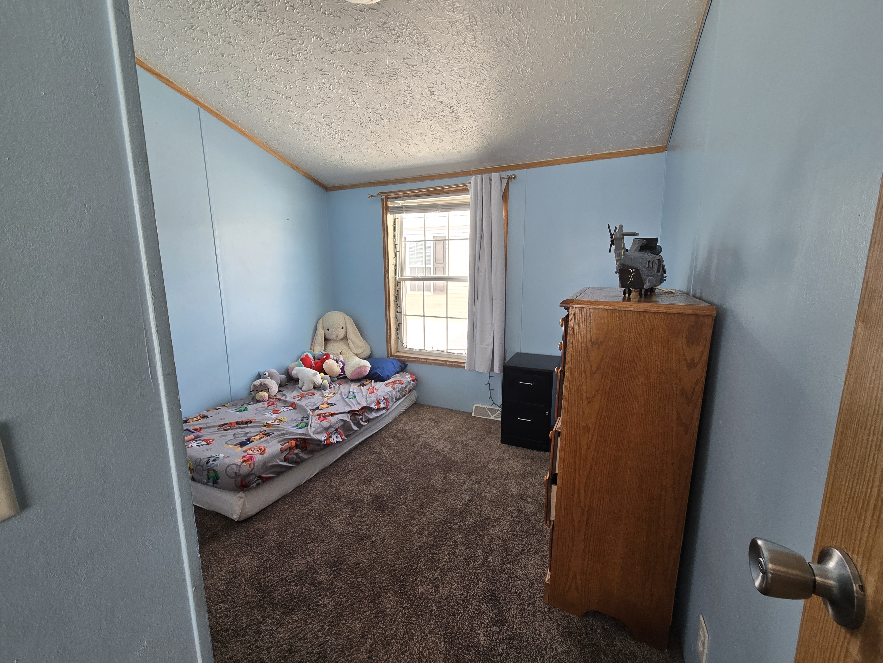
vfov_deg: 89.9
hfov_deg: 106.2
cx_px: 442
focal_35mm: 13
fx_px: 332
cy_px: 332
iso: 80
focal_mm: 2.2
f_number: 2.2
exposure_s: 1/120
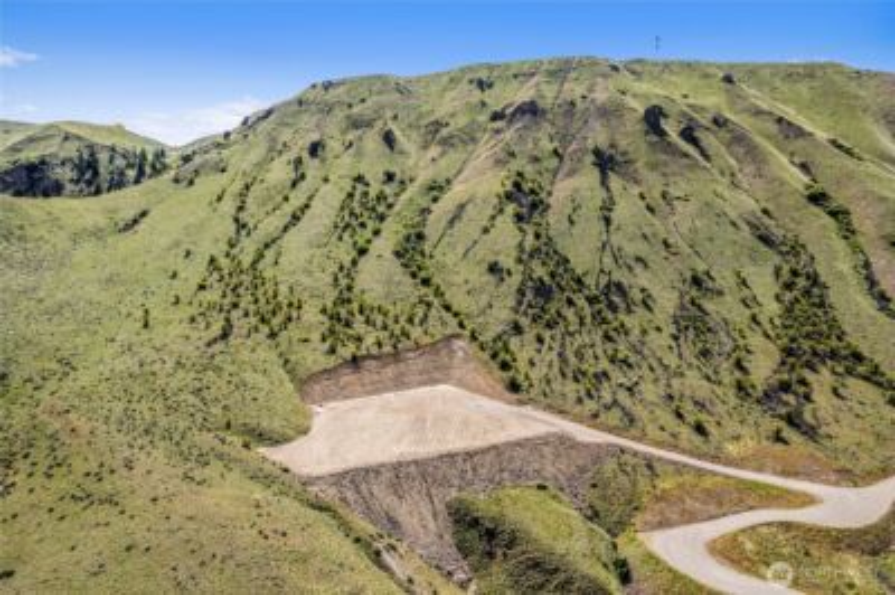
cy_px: 298
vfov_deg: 57.1
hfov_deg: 78.6
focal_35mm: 22
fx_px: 546
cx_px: 448
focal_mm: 8.38
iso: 100
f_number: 2.8
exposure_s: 1/5000
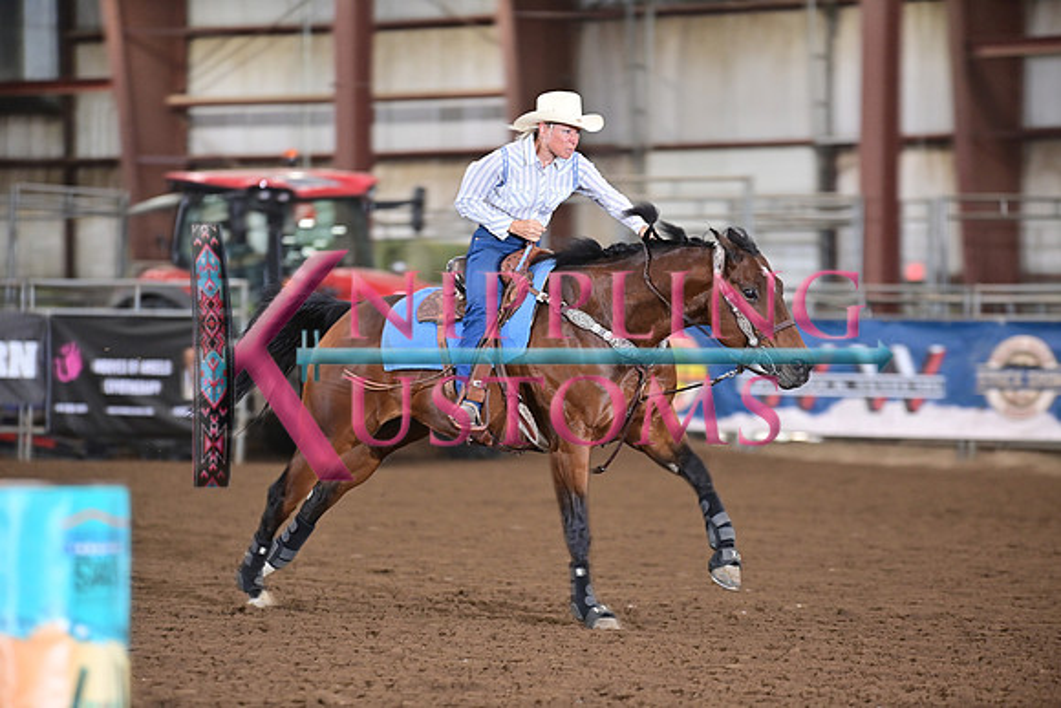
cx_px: 530
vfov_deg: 6.9
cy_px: 354
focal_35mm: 200
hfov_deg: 10.3
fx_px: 5896
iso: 1600
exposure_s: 1/250
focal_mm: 200
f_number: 3.2
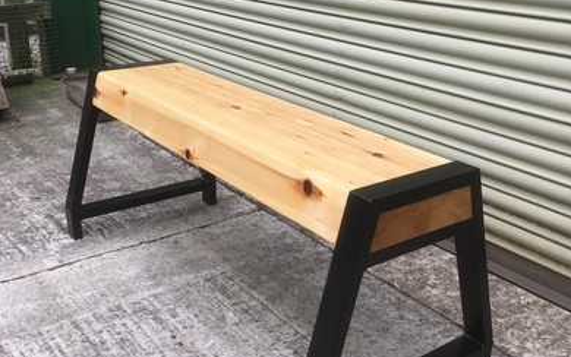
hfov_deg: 47.2
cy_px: 184
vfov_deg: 30.6
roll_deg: -1.7
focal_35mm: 42
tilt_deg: -22.3
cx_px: 281
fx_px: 654
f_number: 2.2
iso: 32
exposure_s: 1/100
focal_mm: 4.15
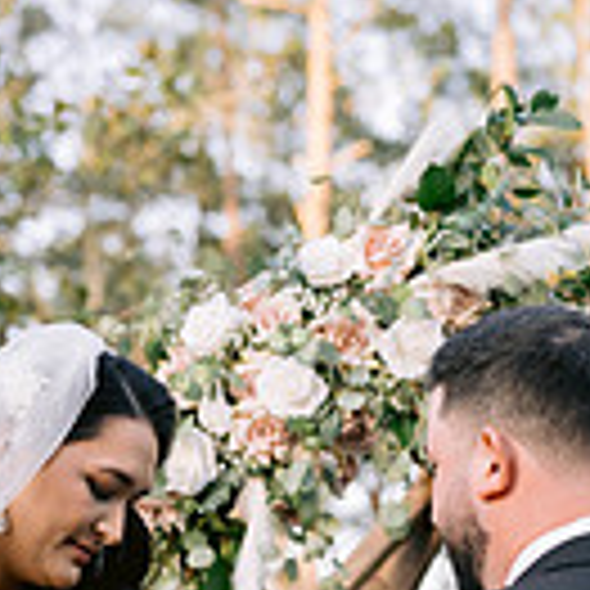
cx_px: 315
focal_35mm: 146
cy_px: 450
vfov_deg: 11.9
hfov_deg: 12.0
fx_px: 2815
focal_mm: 50
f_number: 2.8
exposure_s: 1/500
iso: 400
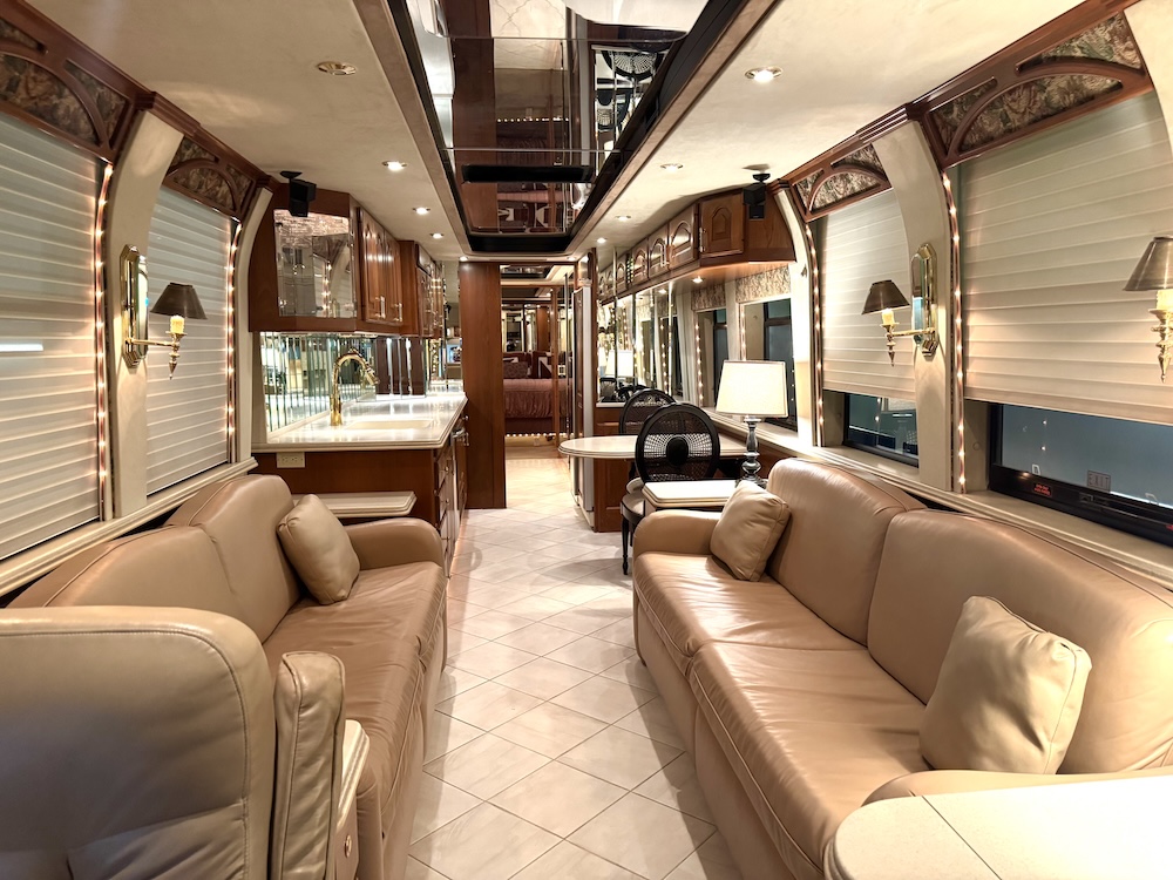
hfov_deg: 71.6
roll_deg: +0.5
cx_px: 586
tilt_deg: -8.7
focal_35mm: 24
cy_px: 440
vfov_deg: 56.8
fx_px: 813
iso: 640
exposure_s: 1/60
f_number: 1.78
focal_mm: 6.76
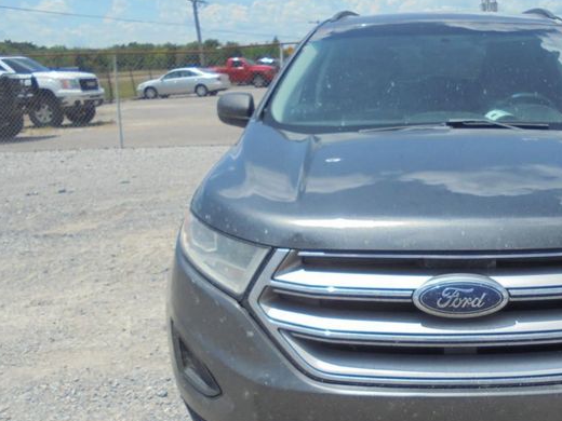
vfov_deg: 35.6
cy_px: 277
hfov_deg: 45.1
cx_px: 427
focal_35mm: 40
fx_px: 649
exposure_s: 1/100
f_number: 11.5
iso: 100
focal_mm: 4.6
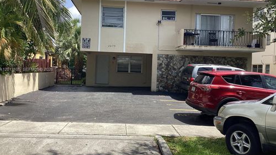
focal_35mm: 34
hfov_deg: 58.0
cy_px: 70
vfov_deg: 34.6
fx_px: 249
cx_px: 138
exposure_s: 1/776
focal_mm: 3.3
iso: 25
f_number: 2.4
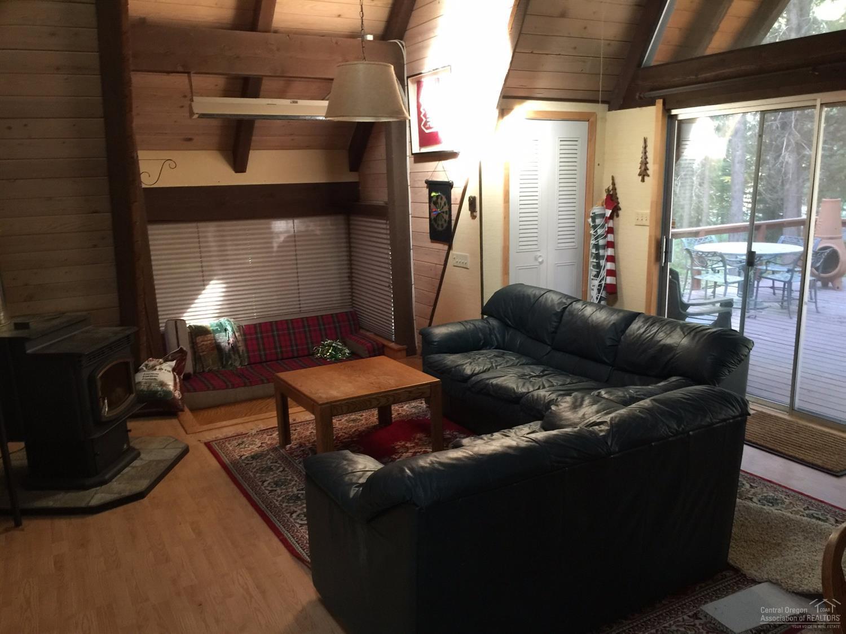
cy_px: 317
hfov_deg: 61.7
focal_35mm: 29
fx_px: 709
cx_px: 423
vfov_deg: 48.2
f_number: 2.2
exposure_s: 1/15
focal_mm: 4.15
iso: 80
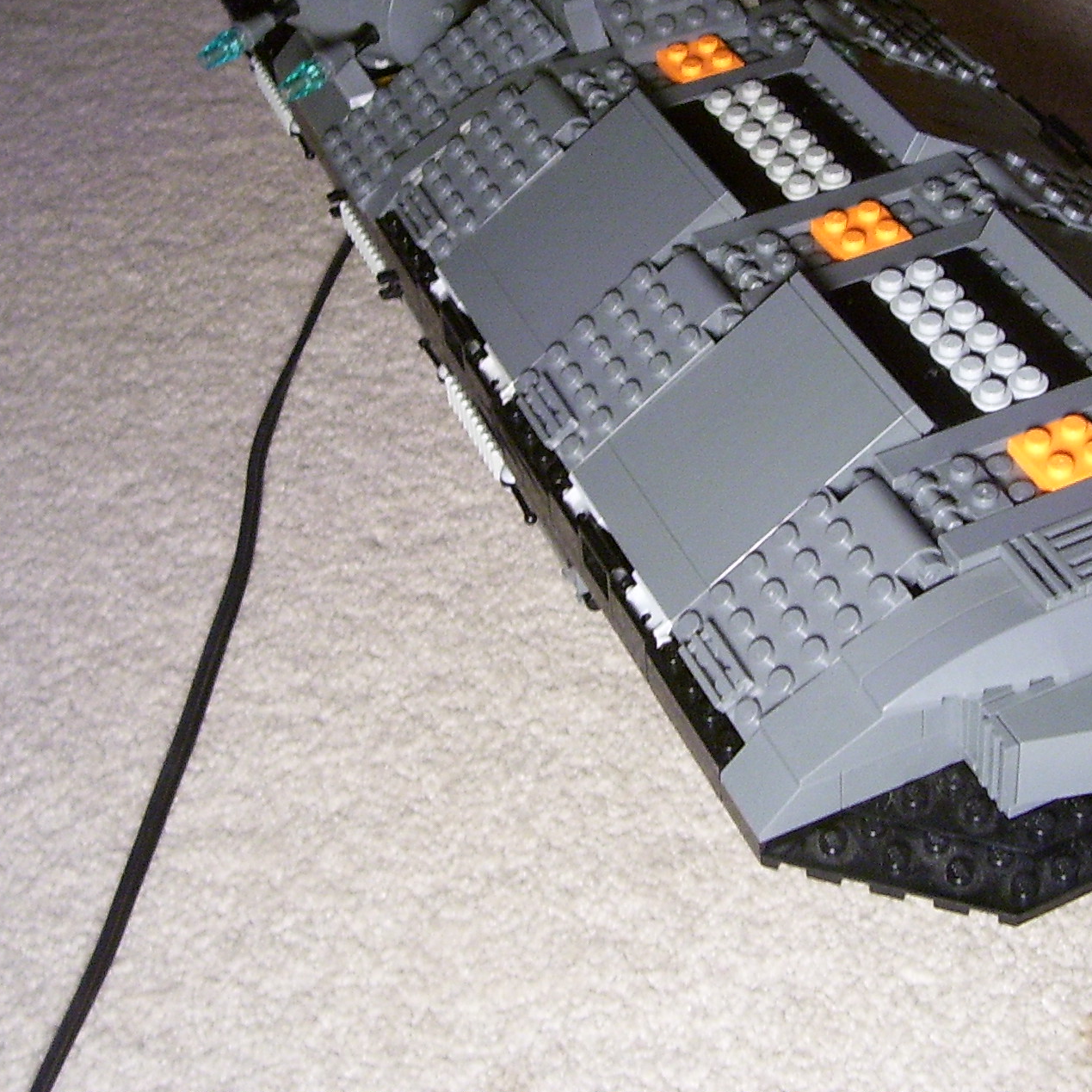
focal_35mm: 61
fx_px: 2177
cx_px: 793
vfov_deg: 27.7
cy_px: 262
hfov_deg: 27.8
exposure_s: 1/20
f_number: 2.7
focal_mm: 5.6
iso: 160
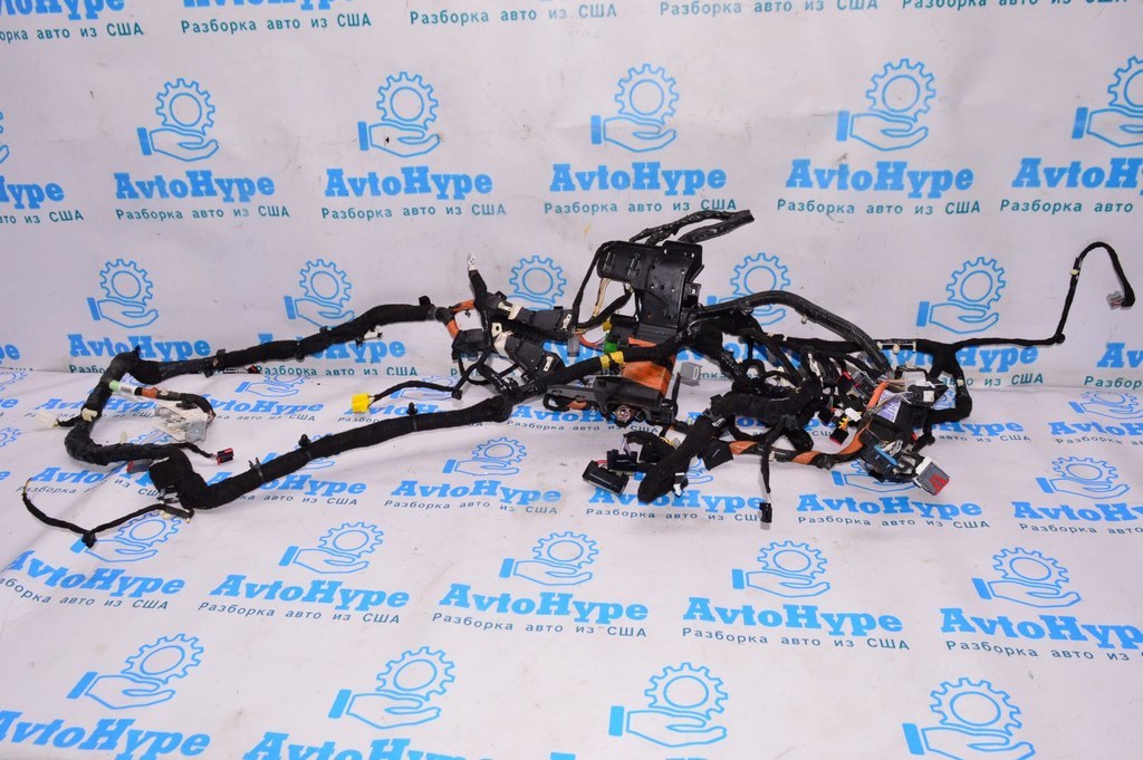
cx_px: 572
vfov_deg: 47.9
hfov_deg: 67.4
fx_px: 857
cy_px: 380
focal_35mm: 27
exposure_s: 1/160
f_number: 8
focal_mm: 18
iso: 1600
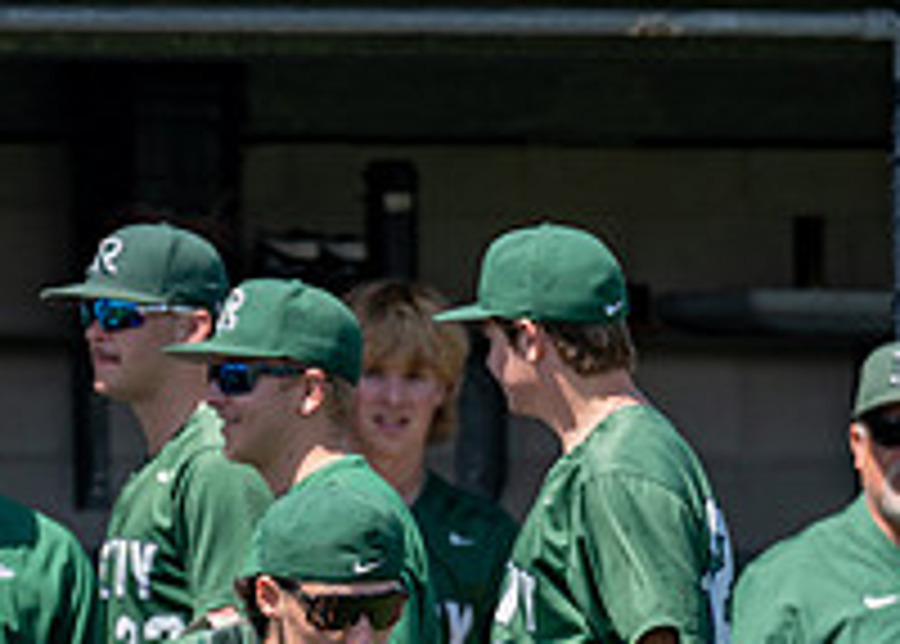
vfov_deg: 1.9
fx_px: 19382
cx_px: 292
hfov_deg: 2.7
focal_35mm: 758
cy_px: 729
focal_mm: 200
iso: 100
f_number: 2.8
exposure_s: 1/2000
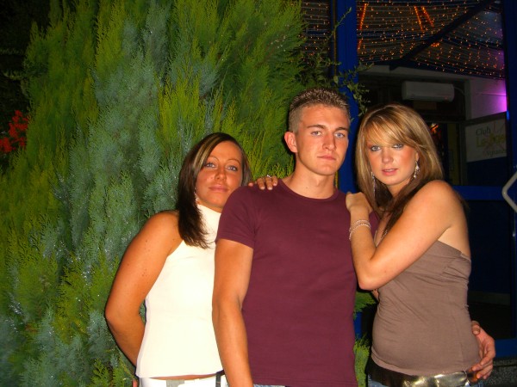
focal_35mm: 38
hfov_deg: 49.0
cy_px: 194
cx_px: 258
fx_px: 568
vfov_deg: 37.7
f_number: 2.8
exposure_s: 1/60
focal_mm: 7.9
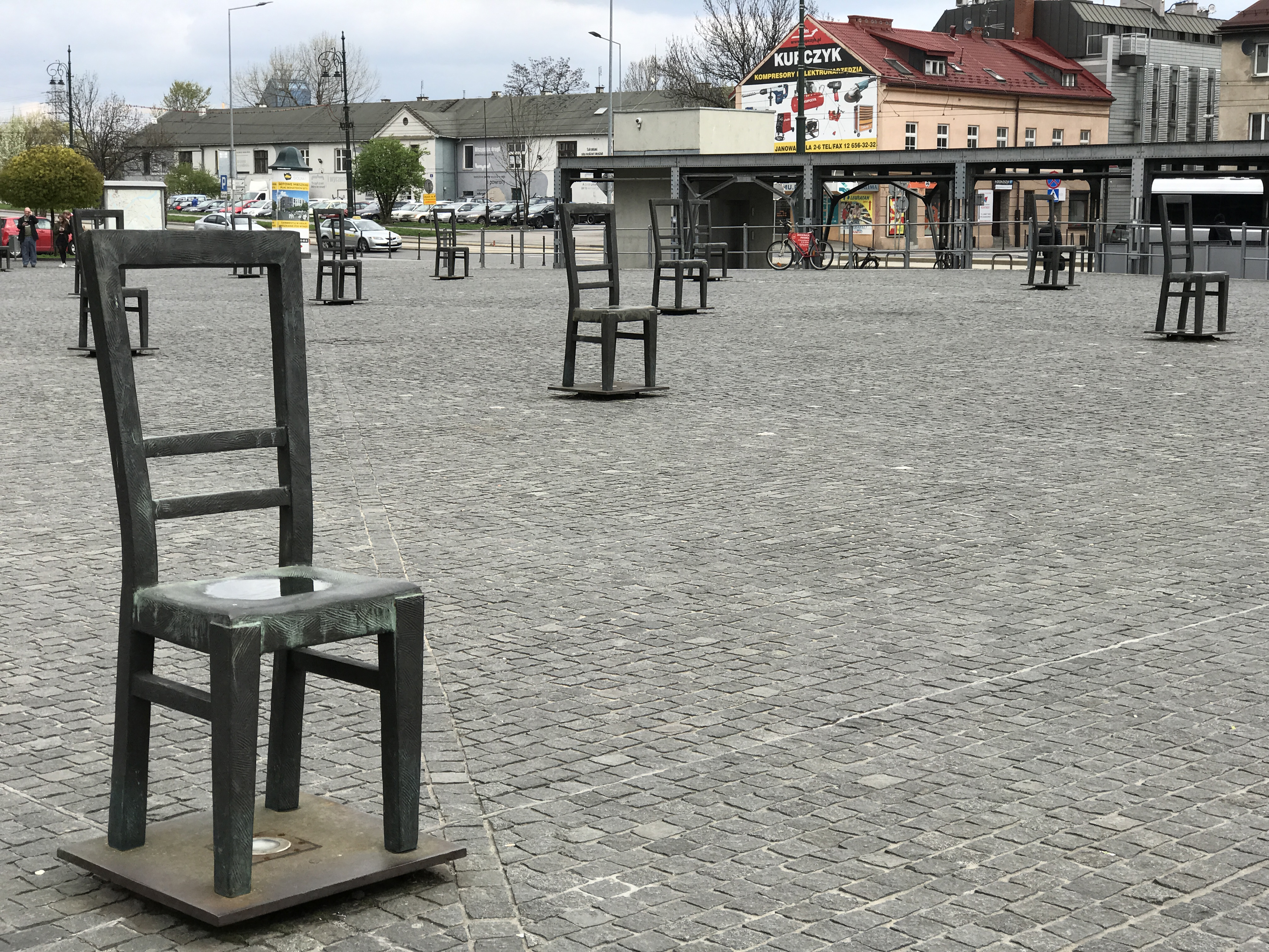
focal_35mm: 57
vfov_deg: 25.7
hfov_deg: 33.8
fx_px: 2090
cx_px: 634
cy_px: 476
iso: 20
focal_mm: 6.6
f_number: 2.8
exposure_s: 1/665
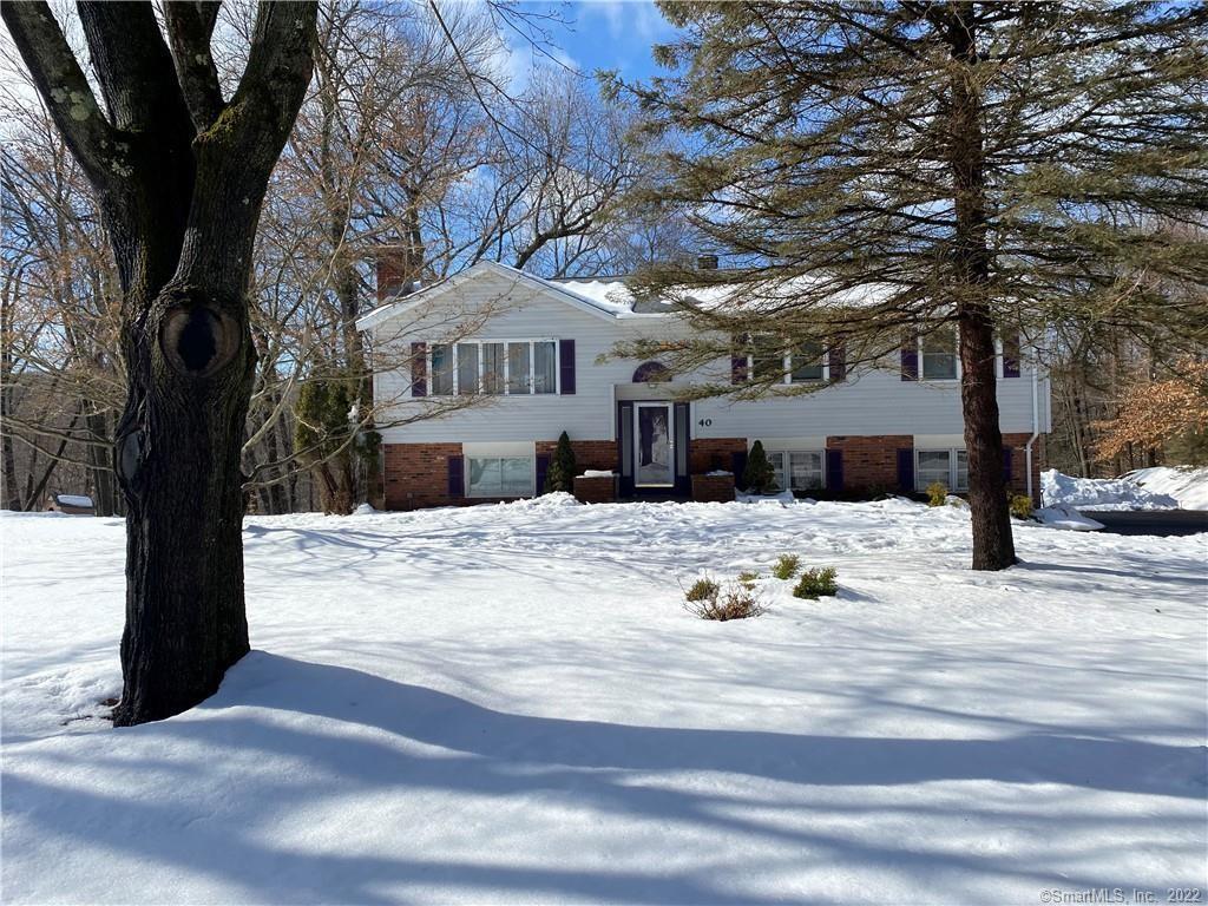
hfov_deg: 67.3
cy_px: 453
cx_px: 604
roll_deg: +1.1
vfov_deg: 53.1
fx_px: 907
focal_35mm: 26
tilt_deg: -1.2
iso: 32
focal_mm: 4.25
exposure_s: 1/4444
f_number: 1.8
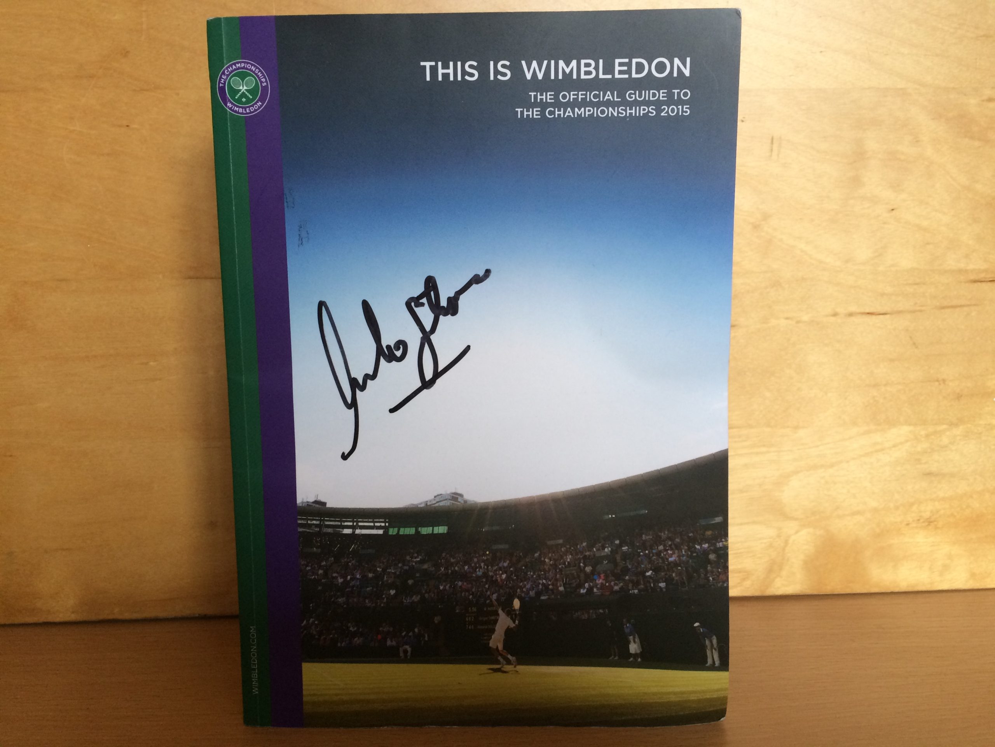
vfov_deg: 48.2
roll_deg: +1.3
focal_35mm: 29
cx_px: 498
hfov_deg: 61.7
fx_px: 834
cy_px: 374
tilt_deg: -7.4
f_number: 2.2
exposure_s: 1/30
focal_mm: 4.15
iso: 125
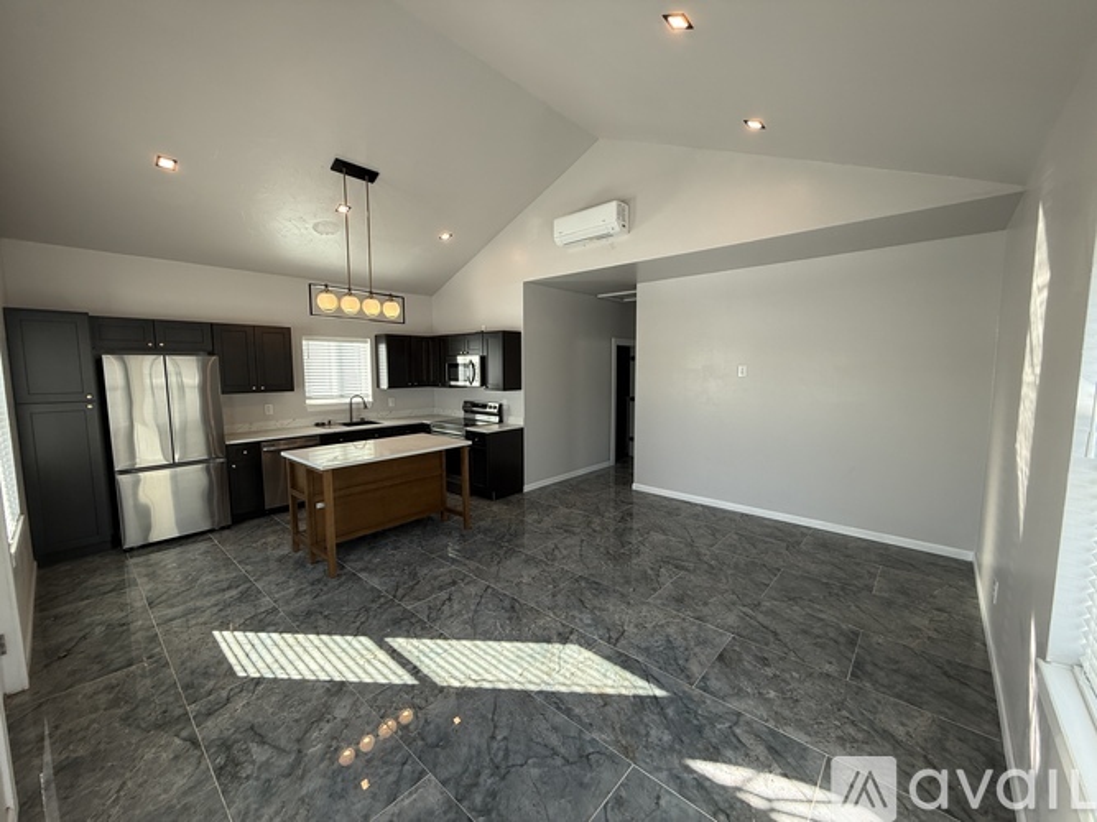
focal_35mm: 14
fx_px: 444
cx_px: 548
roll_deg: +0.1
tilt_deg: -3.3
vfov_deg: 85.7
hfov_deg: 102.1
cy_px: 411
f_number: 2.2
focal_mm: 2.22
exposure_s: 1/120
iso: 80
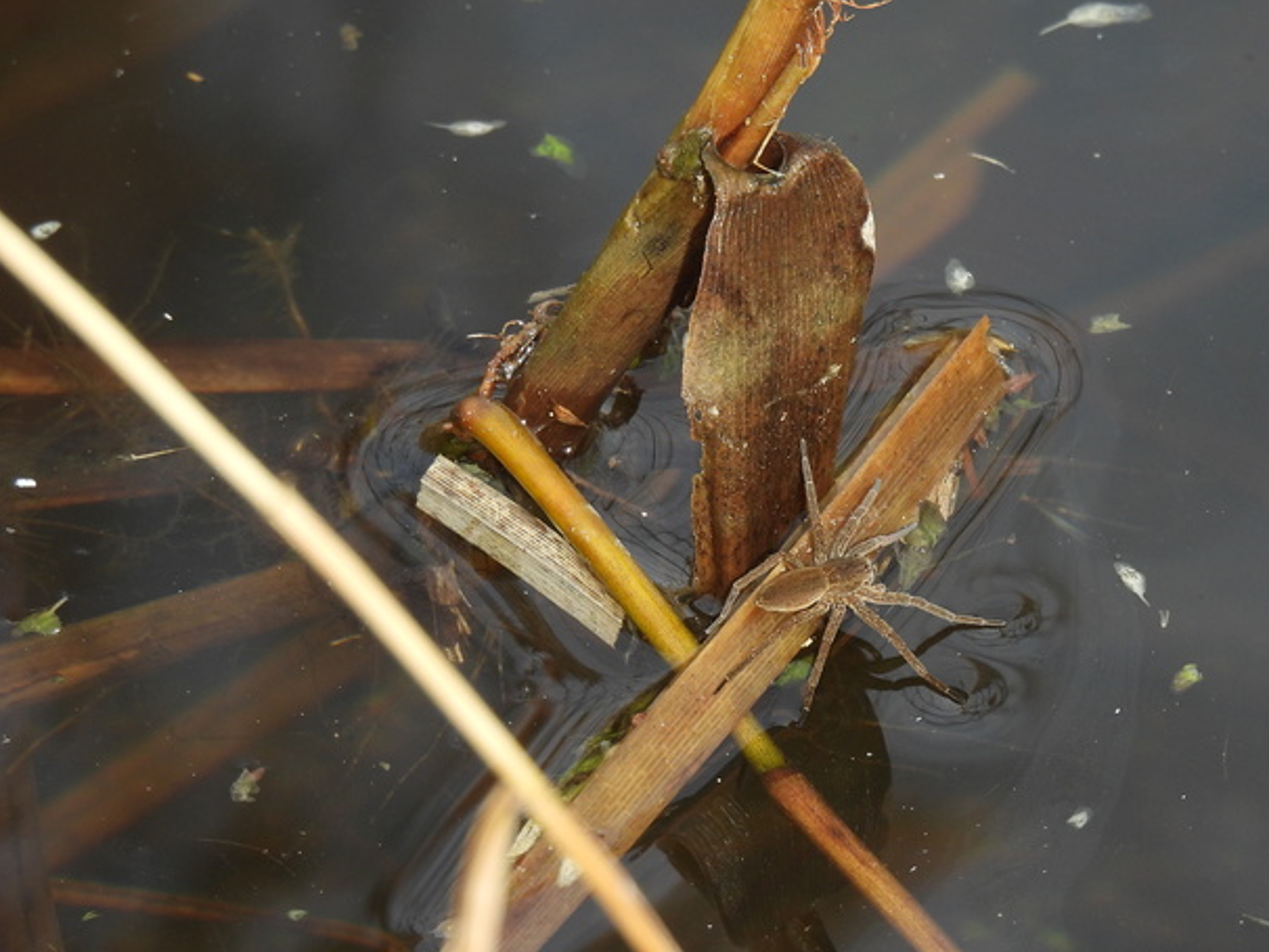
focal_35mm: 985
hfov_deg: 2.0
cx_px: 784
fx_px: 36124
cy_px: 500
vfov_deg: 1.5
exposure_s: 1/160
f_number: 5.6
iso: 100
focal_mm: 125
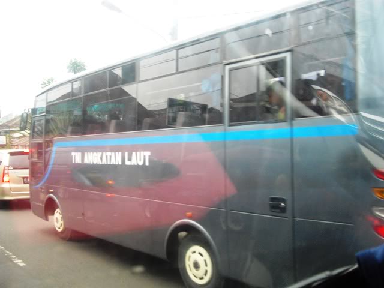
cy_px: 144
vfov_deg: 37.7
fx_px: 422
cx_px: 192
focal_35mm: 38
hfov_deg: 49.0
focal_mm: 7.9
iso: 400
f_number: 2.8
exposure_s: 1/50
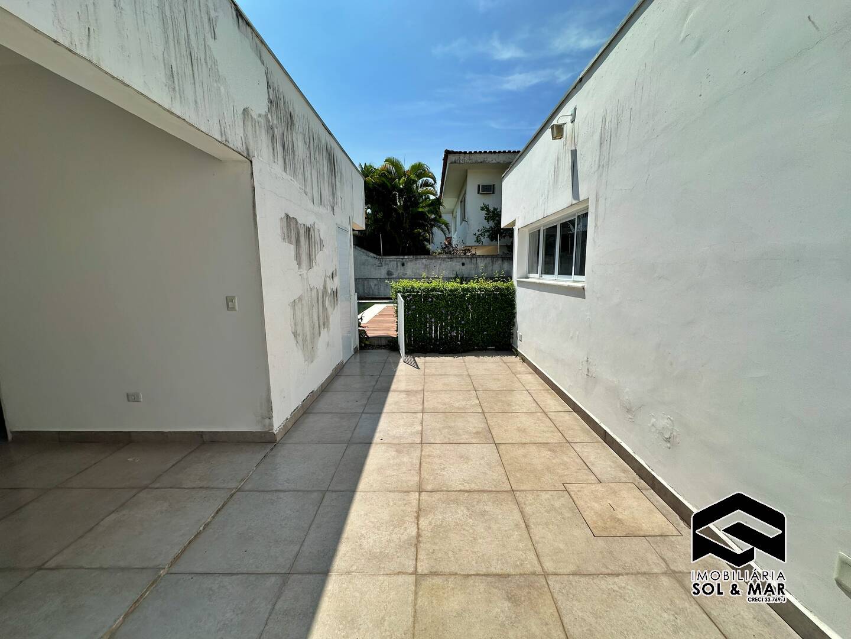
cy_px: 320
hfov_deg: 102.1
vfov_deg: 85.7
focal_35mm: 14
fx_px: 344
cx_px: 426
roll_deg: +0.3
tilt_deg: -9.0
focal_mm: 2.22
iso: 40
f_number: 2.2
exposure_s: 1/3610
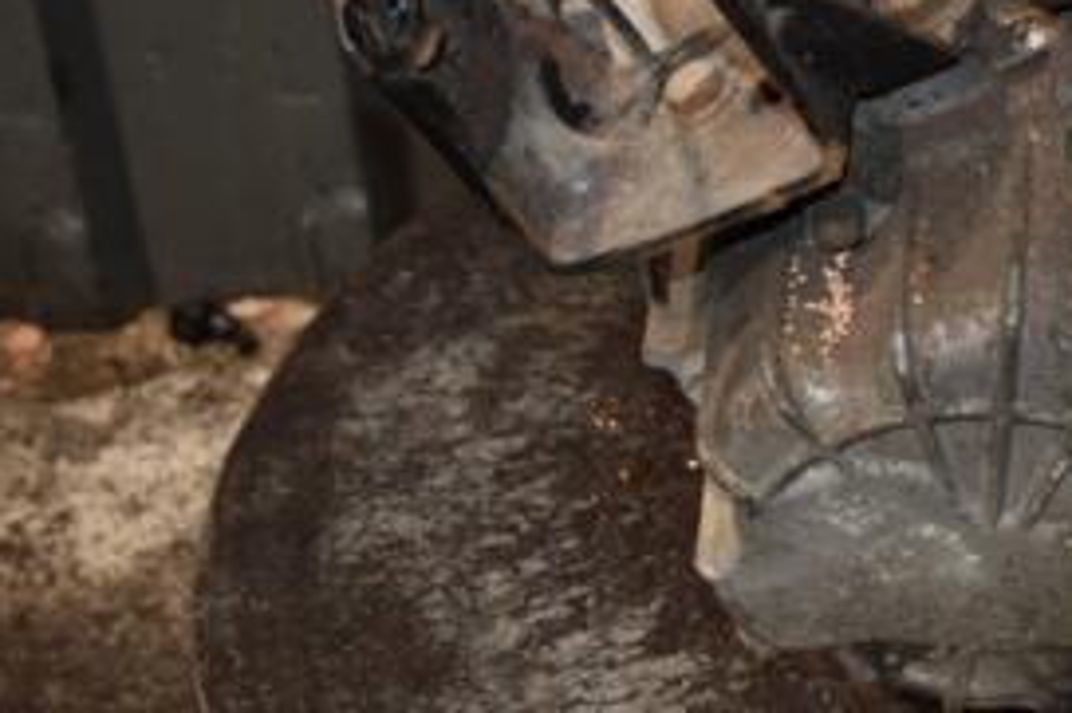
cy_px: -12
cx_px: 1044
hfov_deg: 22.8
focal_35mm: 86
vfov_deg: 15.6
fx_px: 2559
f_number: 5
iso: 800
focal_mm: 26
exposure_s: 1/60
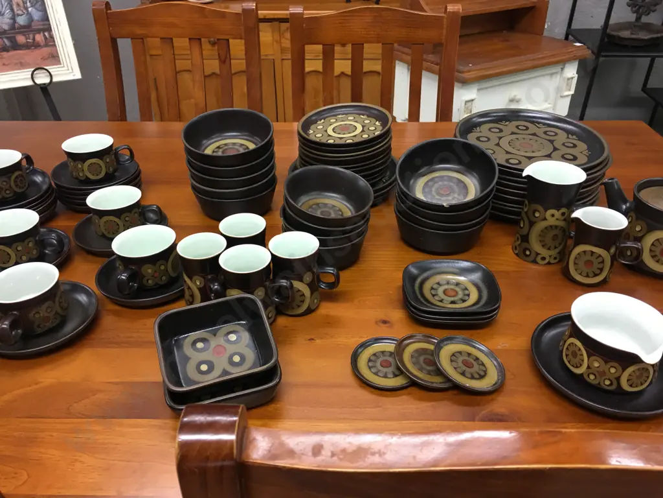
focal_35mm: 29
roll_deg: -1.0
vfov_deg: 48.2
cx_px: 332
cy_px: 249
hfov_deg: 61.7
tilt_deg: -30.8
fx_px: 555
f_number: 2.2
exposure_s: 1/17
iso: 64
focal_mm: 4.15
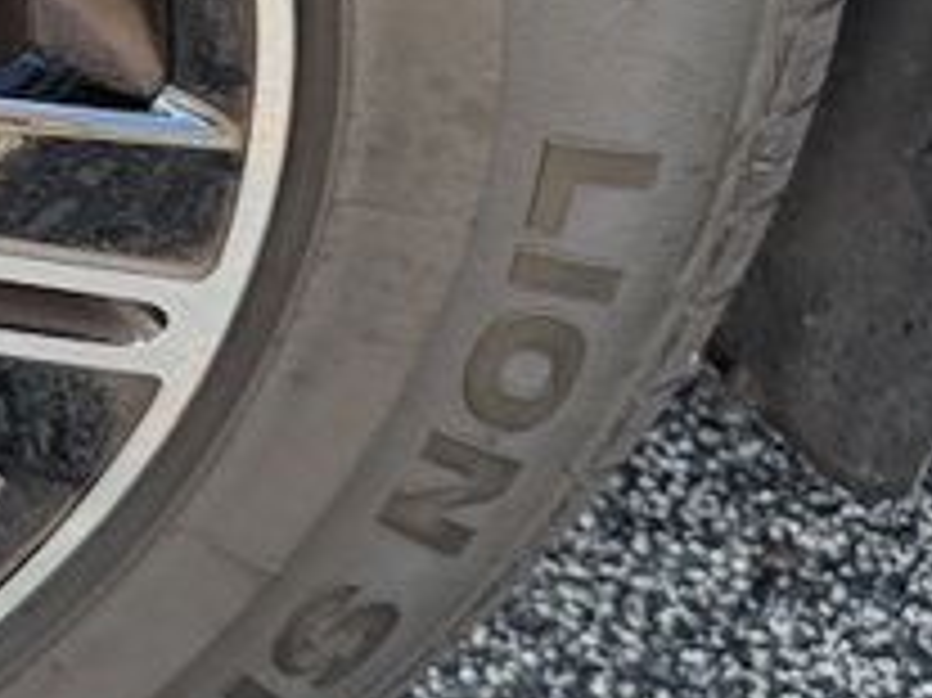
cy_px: -320
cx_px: -819
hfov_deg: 14.3
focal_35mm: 119
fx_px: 3202
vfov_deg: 11.9
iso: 125
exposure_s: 1/203
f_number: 1.78
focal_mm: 6.76
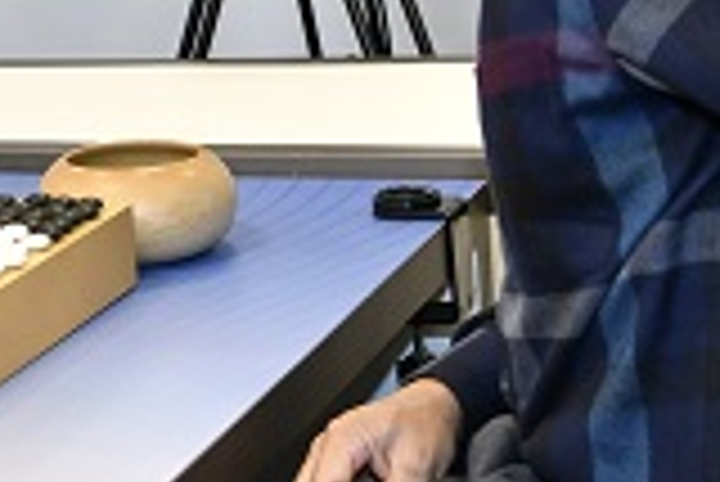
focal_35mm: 114
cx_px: -144
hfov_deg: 17.1
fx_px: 2282
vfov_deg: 11.9
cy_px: 20
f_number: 4
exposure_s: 1/125
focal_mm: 31
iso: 800
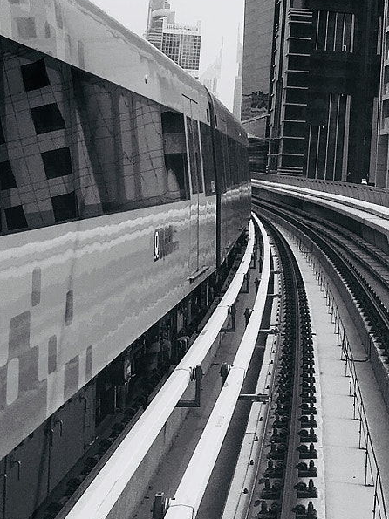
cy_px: 8
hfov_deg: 18.7
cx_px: 312
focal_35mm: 78
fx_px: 1169
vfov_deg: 24.0
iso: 25
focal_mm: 4.15
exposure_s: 1/1923
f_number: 2.2
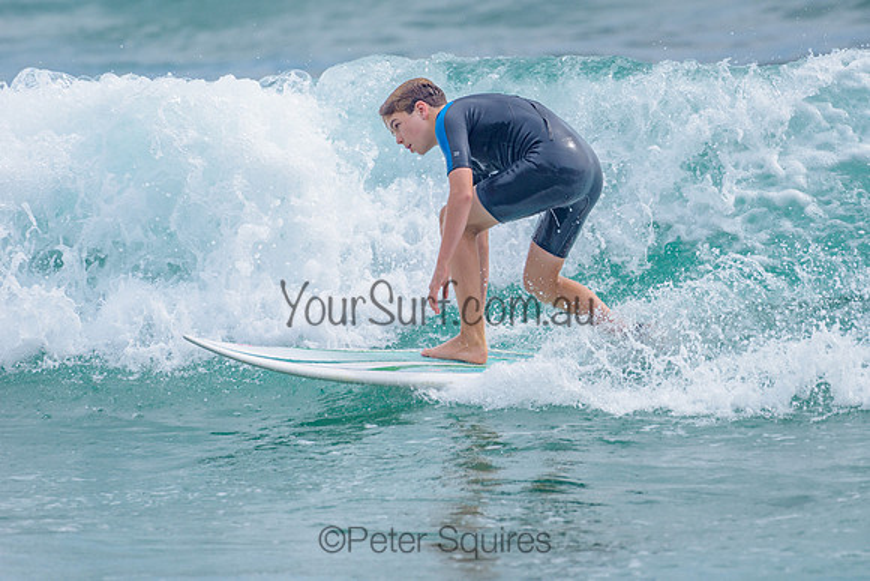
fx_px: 14807
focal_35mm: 613
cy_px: 225
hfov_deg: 3.4
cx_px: 533
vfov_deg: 2.2
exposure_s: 1/2000
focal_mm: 500
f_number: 5.6
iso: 200
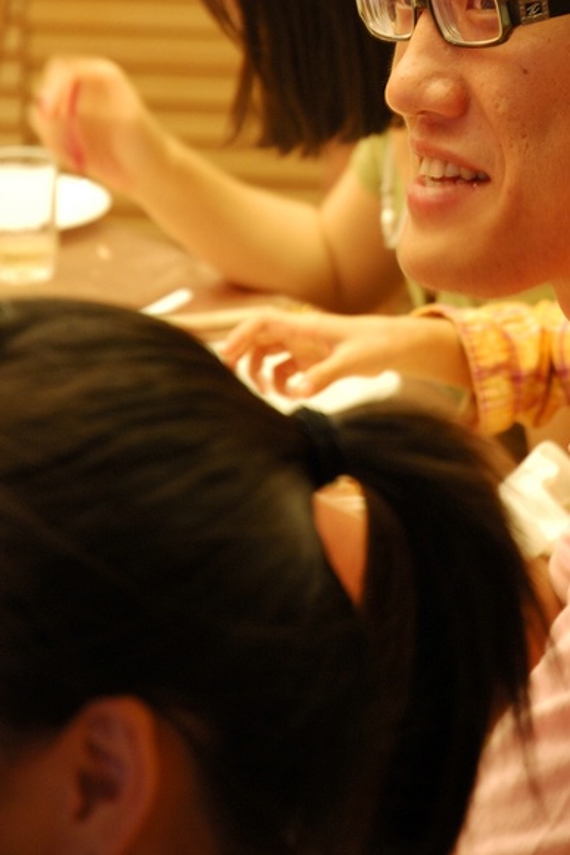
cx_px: 476
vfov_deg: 11.1
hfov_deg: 7.4
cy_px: 115
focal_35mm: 185
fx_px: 4396
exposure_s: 1/13
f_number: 4.5
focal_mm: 70
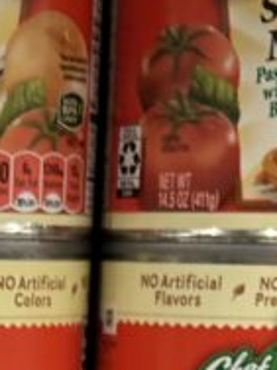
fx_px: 1398
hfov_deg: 11.2
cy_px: 732
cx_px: -24
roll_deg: -2.9
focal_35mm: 131
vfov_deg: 13.1
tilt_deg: -18.8
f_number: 1.78
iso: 125
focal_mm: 6.86
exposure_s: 1/63
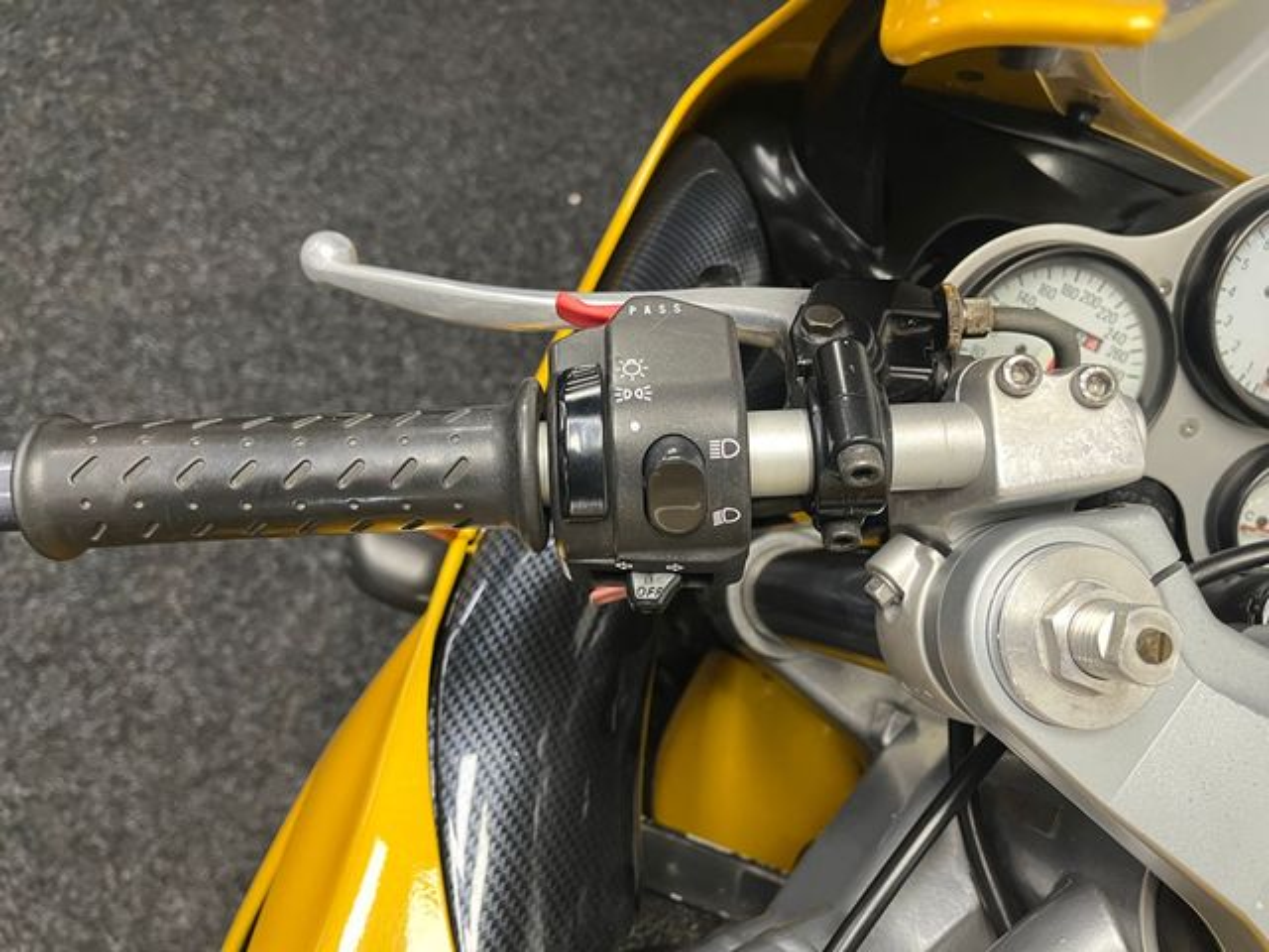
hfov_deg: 67.3
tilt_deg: -55.9
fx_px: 953
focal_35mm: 26
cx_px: 634
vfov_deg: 53.1
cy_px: 476
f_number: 1.6
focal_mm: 5.1
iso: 250
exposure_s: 1/50
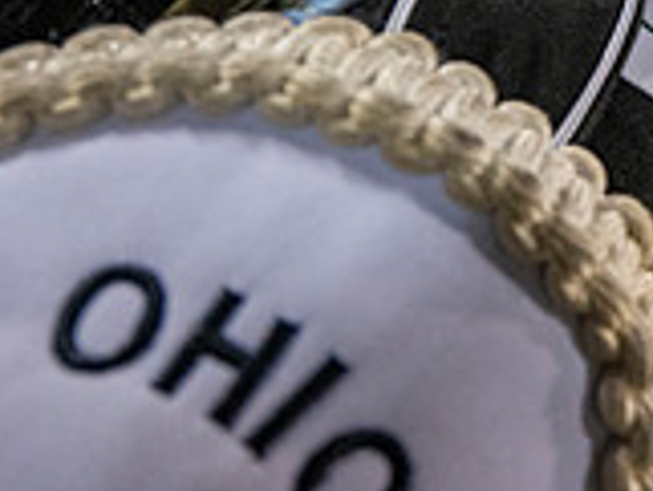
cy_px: -270
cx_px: 1103
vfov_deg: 16.1
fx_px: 1567
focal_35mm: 83
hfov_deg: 19.1
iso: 2000
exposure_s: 1/500
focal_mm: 24
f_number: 3.2
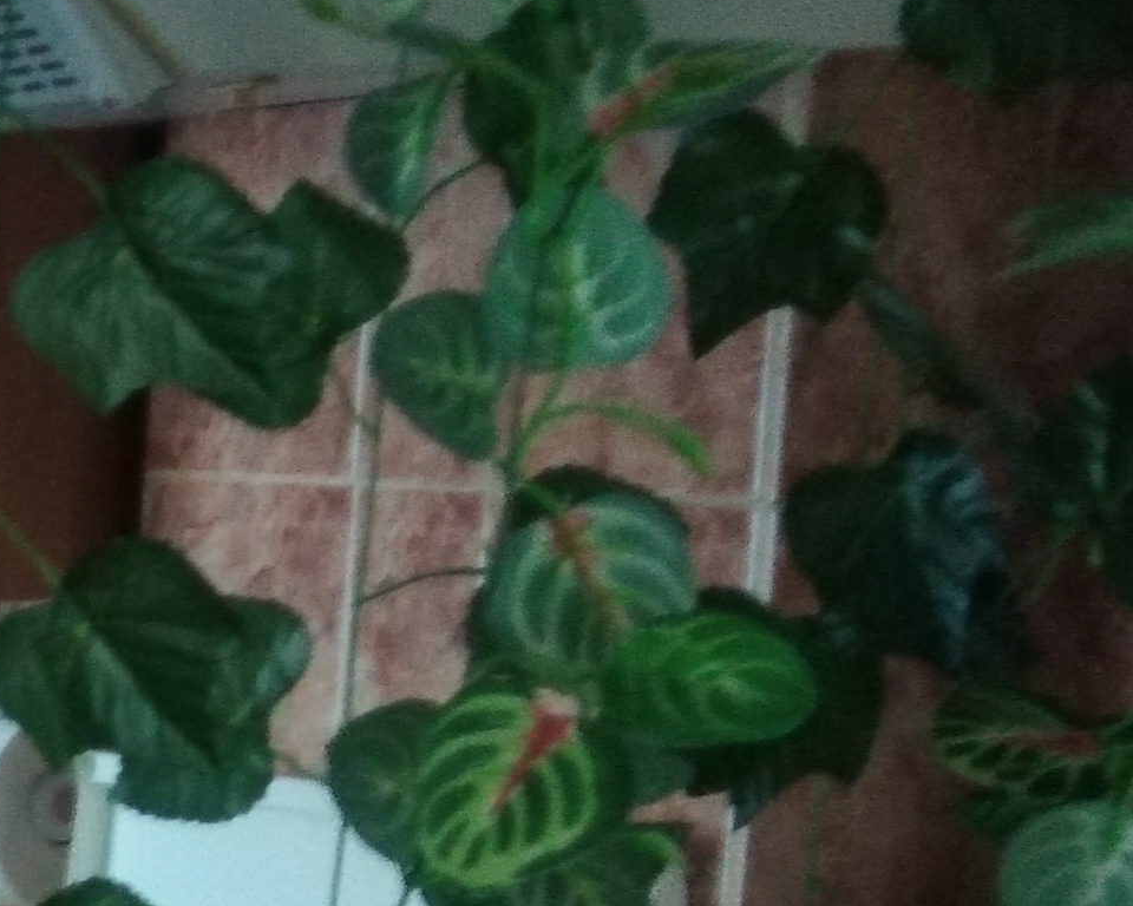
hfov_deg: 14.7
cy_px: 1077
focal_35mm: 110
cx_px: -1075
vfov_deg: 13.6
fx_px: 3689
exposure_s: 1/20
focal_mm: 3.6
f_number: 1.8
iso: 757
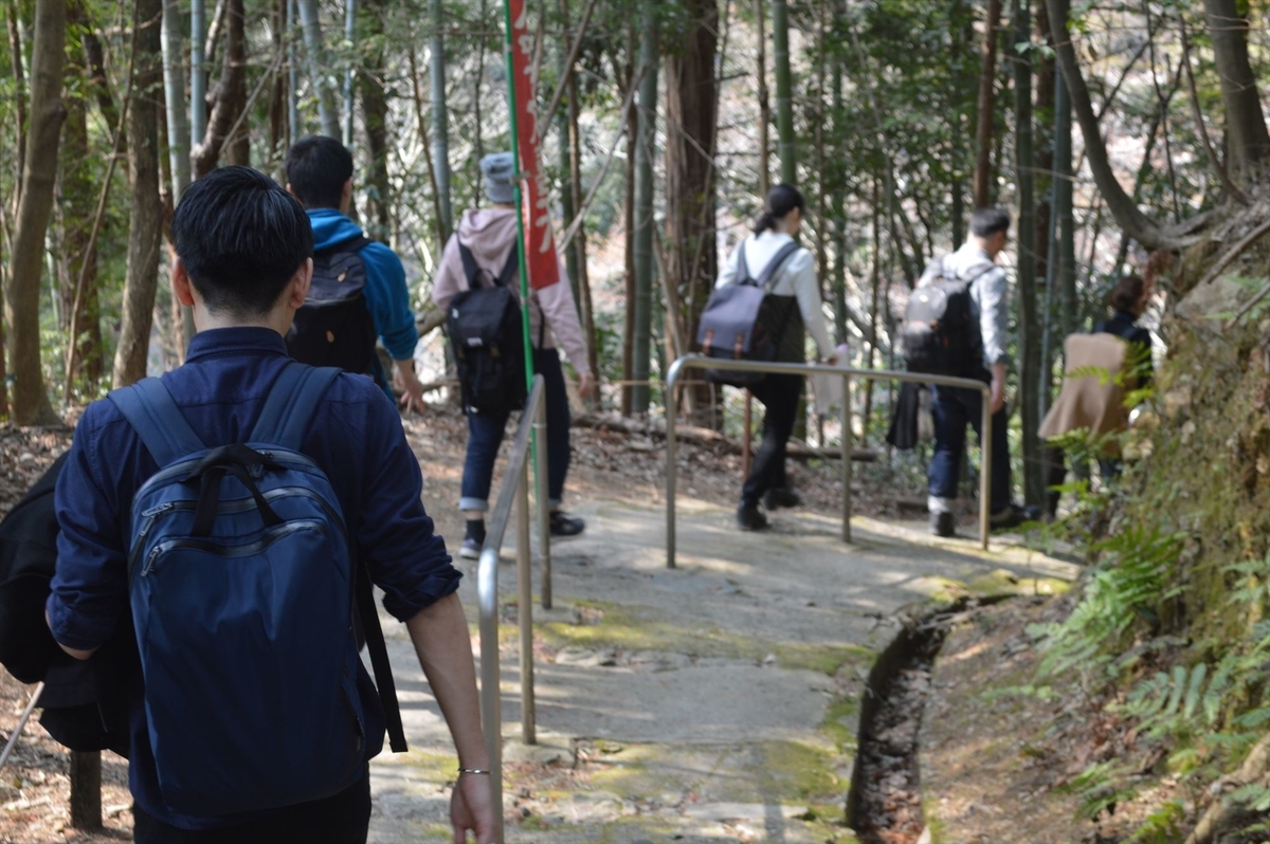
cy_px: 422
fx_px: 2432
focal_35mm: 69
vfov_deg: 19.7
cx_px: 635
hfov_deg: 29.3
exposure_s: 1/100
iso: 400
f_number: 5.3
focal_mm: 46
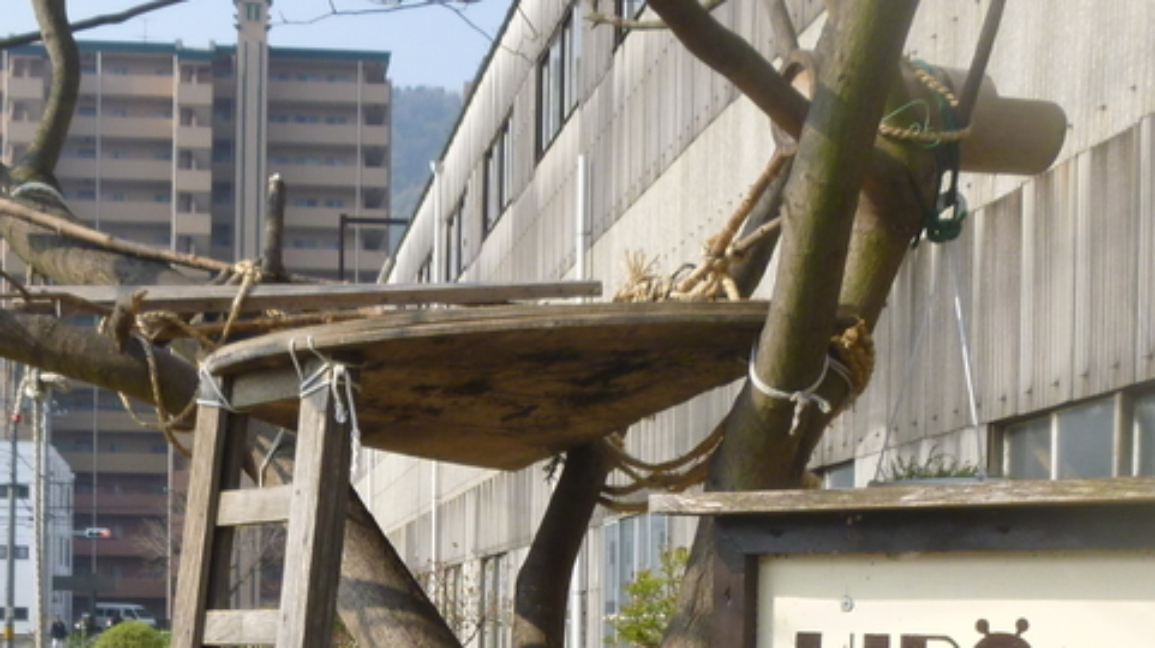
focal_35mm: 68
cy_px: 782
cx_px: 420
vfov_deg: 16.9
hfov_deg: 30.9
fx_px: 2082
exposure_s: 1/640
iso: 100
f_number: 3.1
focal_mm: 4.5
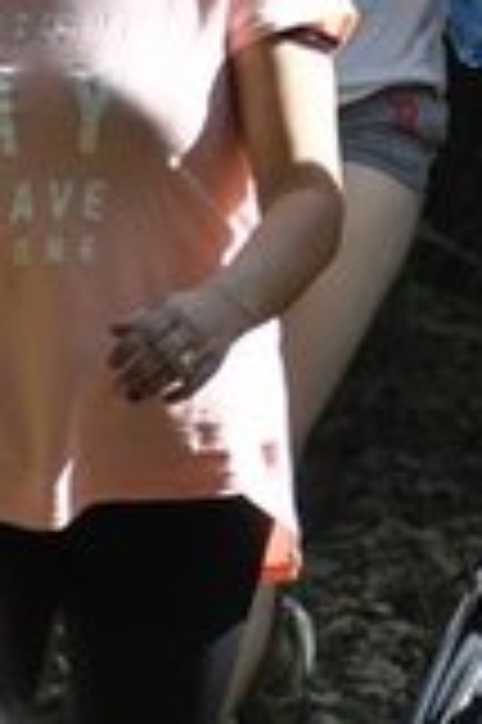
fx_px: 10022
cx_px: 441
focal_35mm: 498
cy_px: 166
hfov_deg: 2.8
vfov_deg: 4.1
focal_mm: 82
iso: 250
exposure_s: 1/500
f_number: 4.2
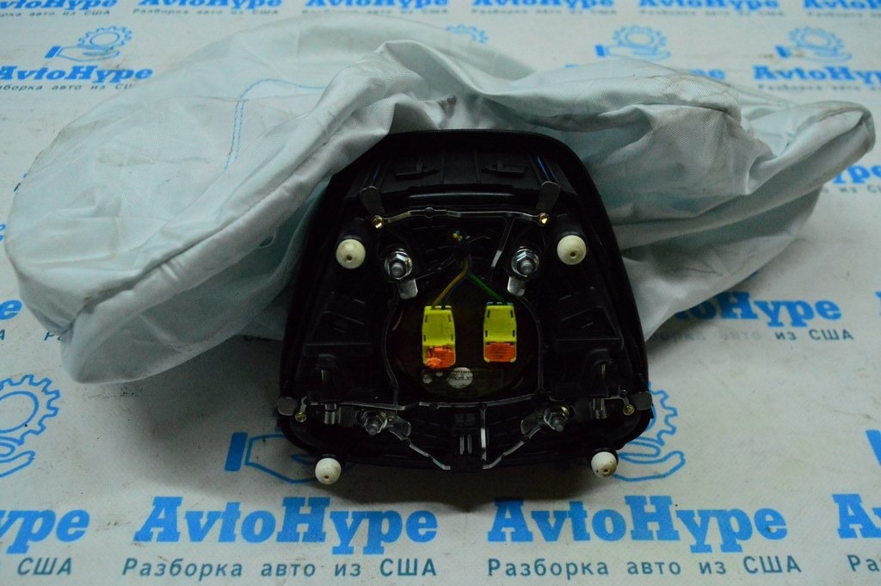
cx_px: 440
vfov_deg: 43.5
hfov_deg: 62.0
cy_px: 293
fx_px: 734
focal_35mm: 30
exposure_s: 1/800
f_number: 6.3
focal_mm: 20
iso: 6400
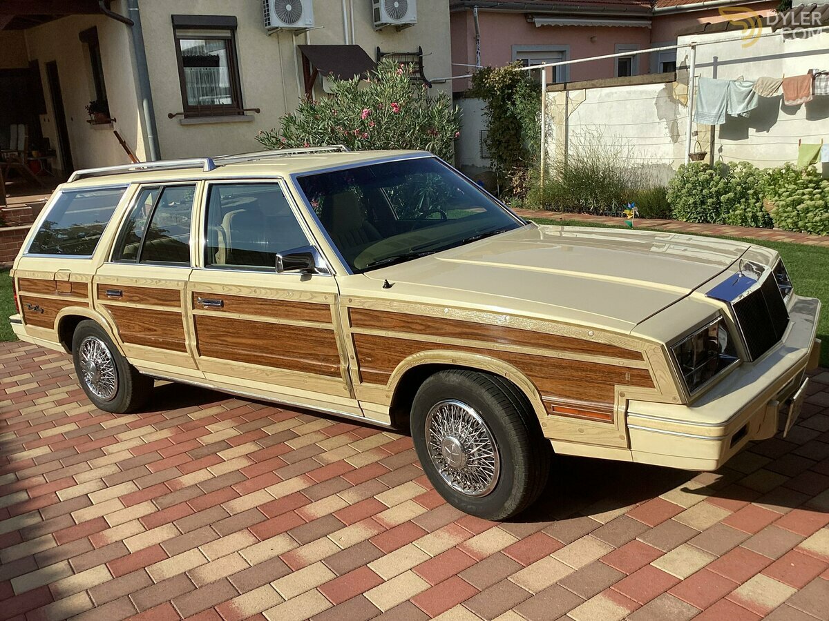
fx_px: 742
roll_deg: +3.9
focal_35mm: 31
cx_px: 414
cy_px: 310
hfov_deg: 58.4
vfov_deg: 45.4
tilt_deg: -15.3
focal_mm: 3.3
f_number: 2.4
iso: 25
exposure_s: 1/1631
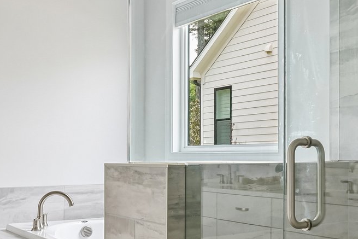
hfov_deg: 39.4
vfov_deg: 26.8
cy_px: 169
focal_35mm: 50
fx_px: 497
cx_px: 213
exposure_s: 1/40
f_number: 8
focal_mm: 16
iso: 200
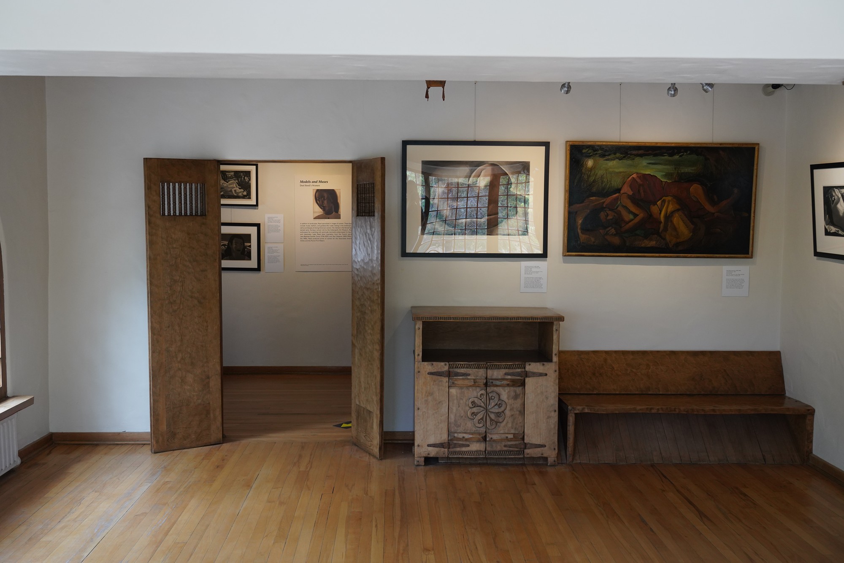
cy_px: 282
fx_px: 891
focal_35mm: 38
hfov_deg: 50.7
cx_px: 422
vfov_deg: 35.1
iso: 1250
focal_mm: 38
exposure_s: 1/100
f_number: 8
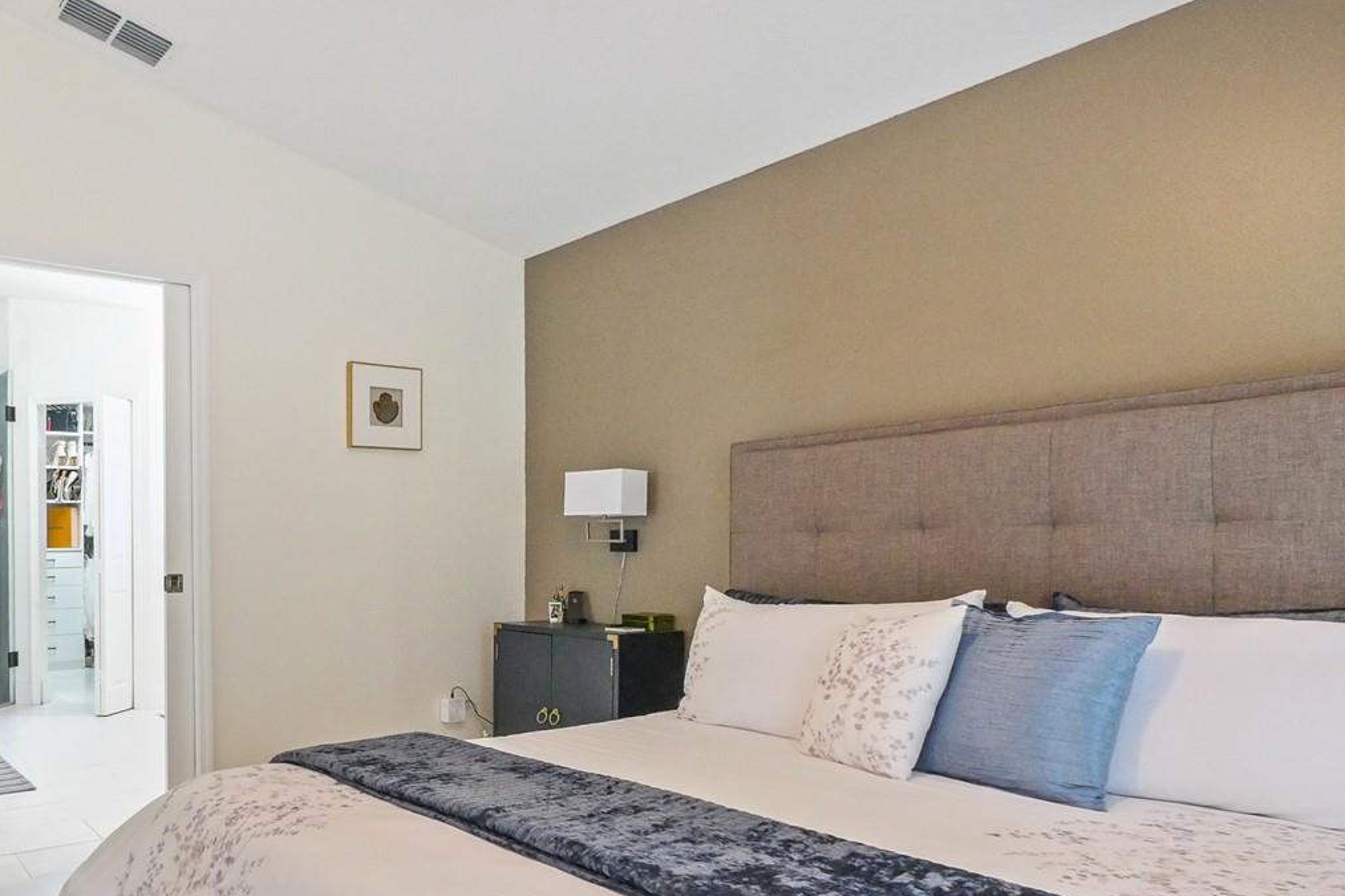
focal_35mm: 23
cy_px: 603
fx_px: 859
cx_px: 408
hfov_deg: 72.9
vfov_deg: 53.9
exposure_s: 1/50
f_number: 4
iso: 3200
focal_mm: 7
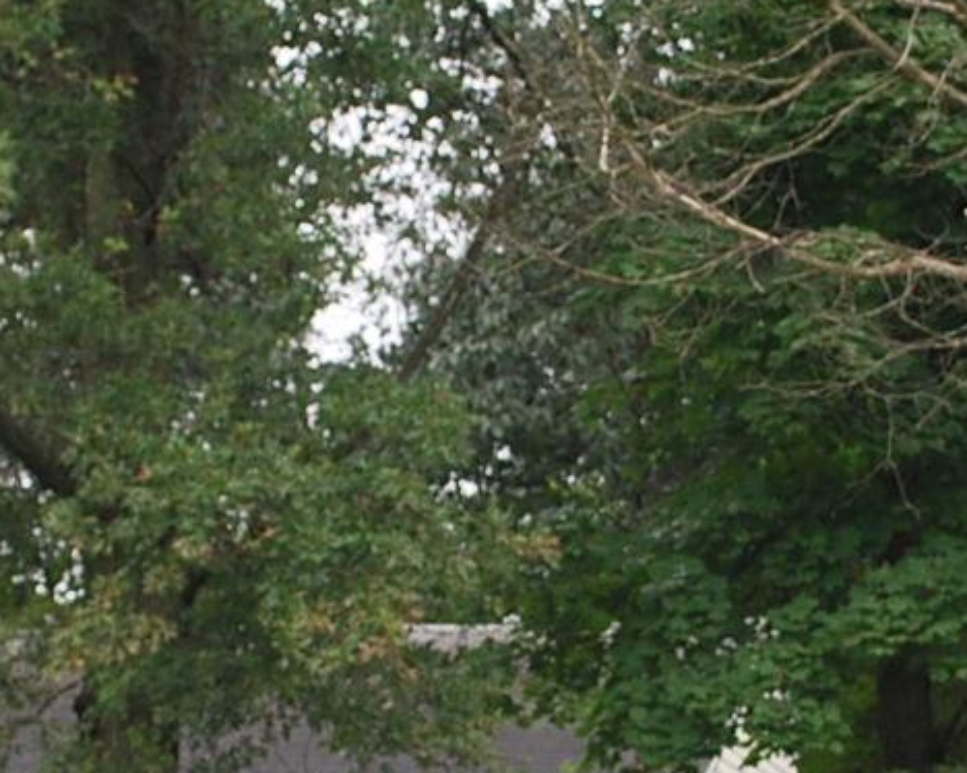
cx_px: 506
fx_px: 4005
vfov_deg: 11.0
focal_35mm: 140
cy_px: 573
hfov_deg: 13.8
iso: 200
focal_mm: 24
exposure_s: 1/100
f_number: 5
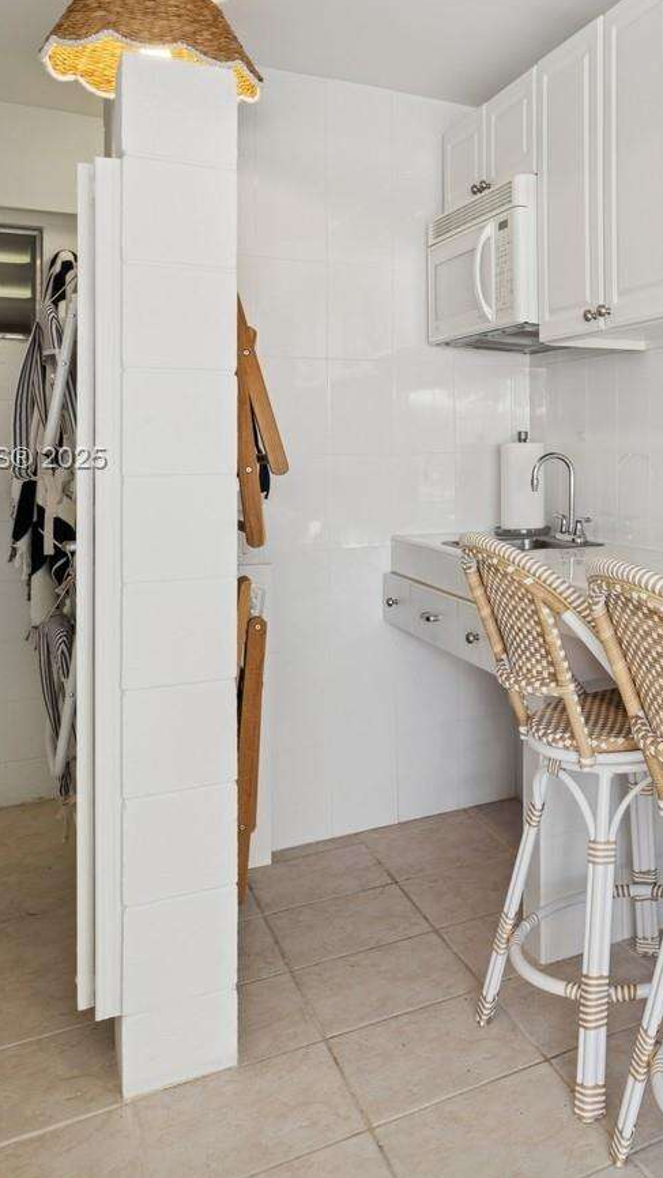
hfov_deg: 32.4
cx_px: 760
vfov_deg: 62.0
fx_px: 968
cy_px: 461
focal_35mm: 31
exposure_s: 1/13
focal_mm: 16
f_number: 10
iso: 200
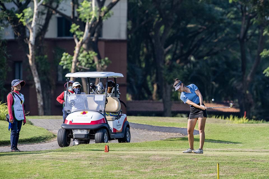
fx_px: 2989
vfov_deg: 3.4
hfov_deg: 5.2
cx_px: 134
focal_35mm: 400
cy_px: 90
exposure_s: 1/2000
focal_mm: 400
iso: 1250
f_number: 5.6
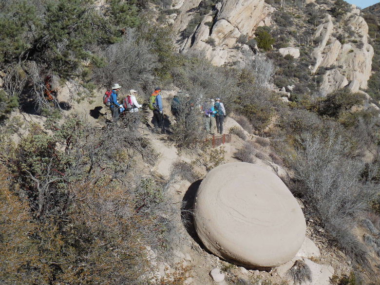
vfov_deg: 24.0
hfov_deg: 31.7
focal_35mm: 61
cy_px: 142
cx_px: 190
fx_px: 670
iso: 125
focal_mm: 11
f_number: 4.5
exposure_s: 1/1000
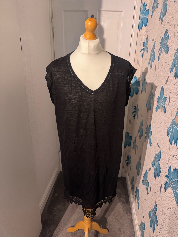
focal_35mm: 24
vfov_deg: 71.6
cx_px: 89
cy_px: 118
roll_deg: -1.8
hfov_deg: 56.8
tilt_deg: -21.6
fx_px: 165
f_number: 1.78
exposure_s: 1/60
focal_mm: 6.76
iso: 640
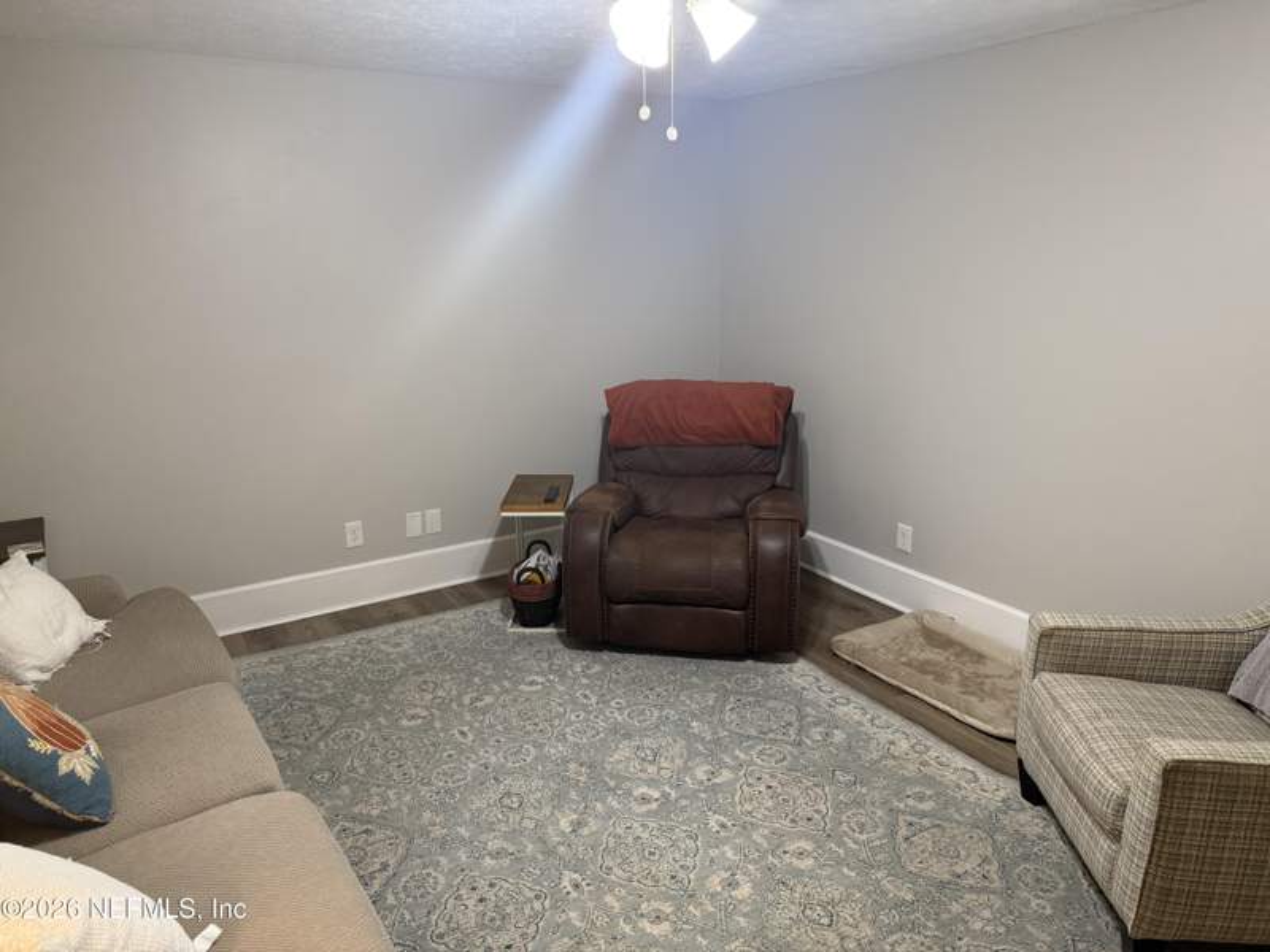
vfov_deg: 56.8
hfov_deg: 71.6
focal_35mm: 24
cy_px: 476
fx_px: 881
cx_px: 635
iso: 250
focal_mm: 6.76
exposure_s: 1/60
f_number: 1.78
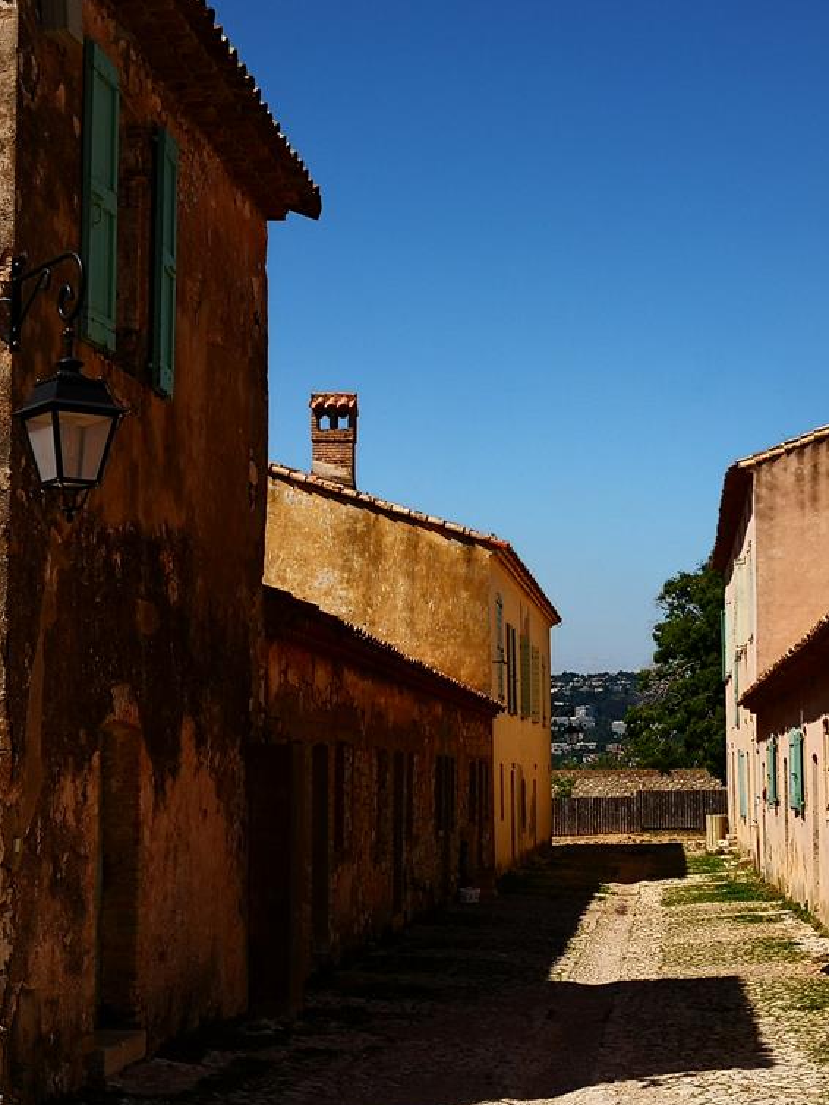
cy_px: 559
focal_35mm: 57
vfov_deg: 33.8
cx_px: 598
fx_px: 1821
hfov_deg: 25.4
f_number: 1.6
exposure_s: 1/2915
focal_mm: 3.95
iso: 50
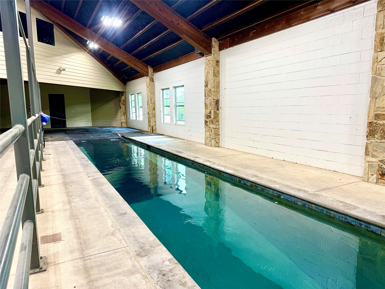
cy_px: 144
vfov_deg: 56.8
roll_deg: +1.7
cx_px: 192
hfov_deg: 71.6
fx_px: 267
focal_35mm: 24
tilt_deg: -6.9
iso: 100
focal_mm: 6.76
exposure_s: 1/60
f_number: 1.78
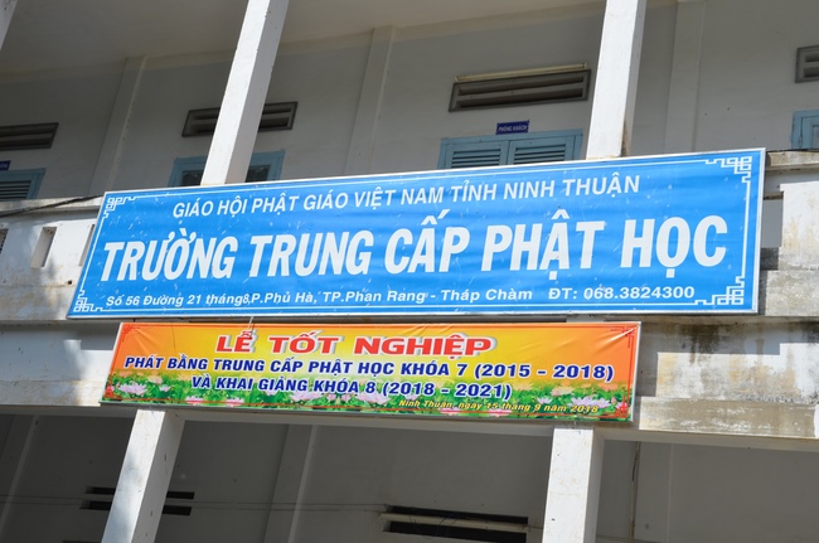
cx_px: 410
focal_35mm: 48
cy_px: 272
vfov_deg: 28.0
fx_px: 1090
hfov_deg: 41.2
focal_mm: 32
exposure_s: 1/500
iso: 250
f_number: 11
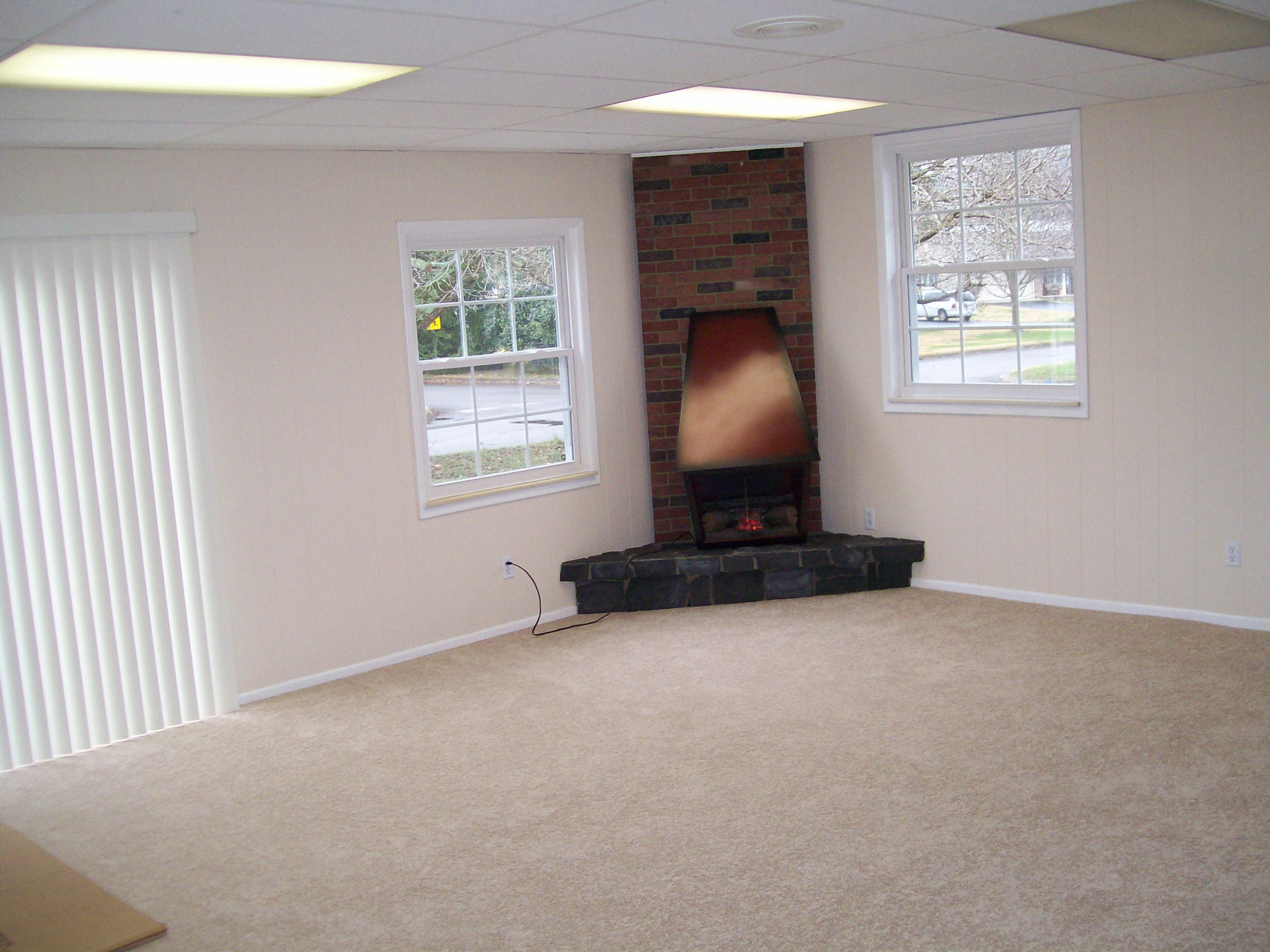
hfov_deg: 51.4
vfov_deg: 39.7
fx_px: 1321
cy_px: 476
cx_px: 635
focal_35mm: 36
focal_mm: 6
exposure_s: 1/64
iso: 140
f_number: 2.7
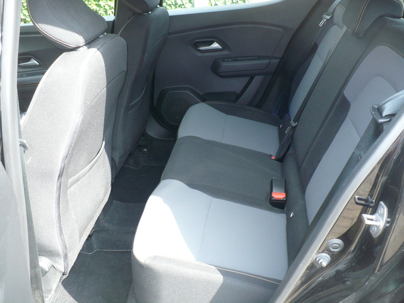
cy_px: 152
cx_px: 202
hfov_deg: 50.1
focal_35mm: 37
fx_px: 432
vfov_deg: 38.7
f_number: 2.8
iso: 100
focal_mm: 6.1
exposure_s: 1/60
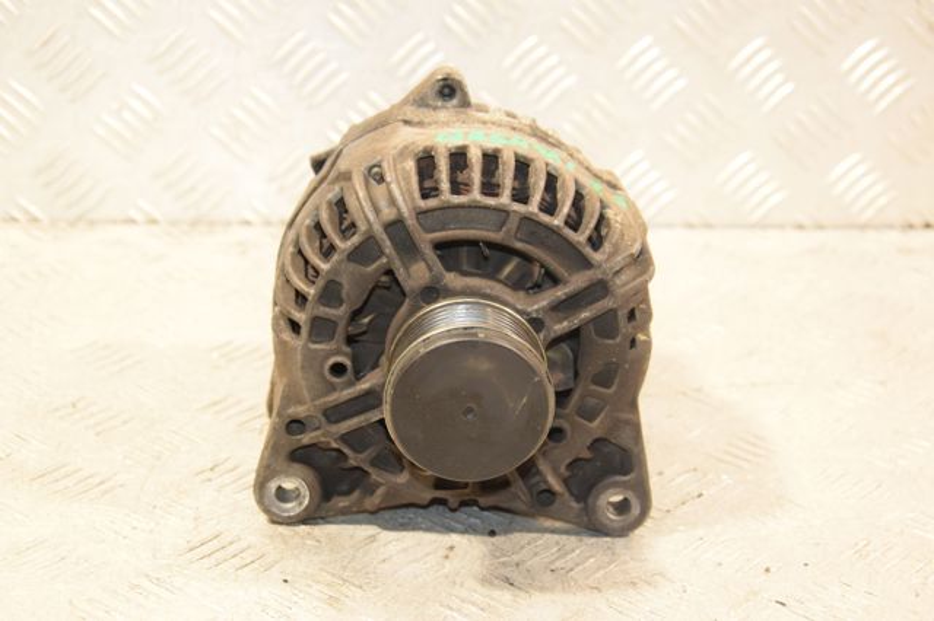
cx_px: 467
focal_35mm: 72
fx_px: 1867
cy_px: 310
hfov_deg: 28.1
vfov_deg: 18.9
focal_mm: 48
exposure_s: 1/100
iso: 1600
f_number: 5.6
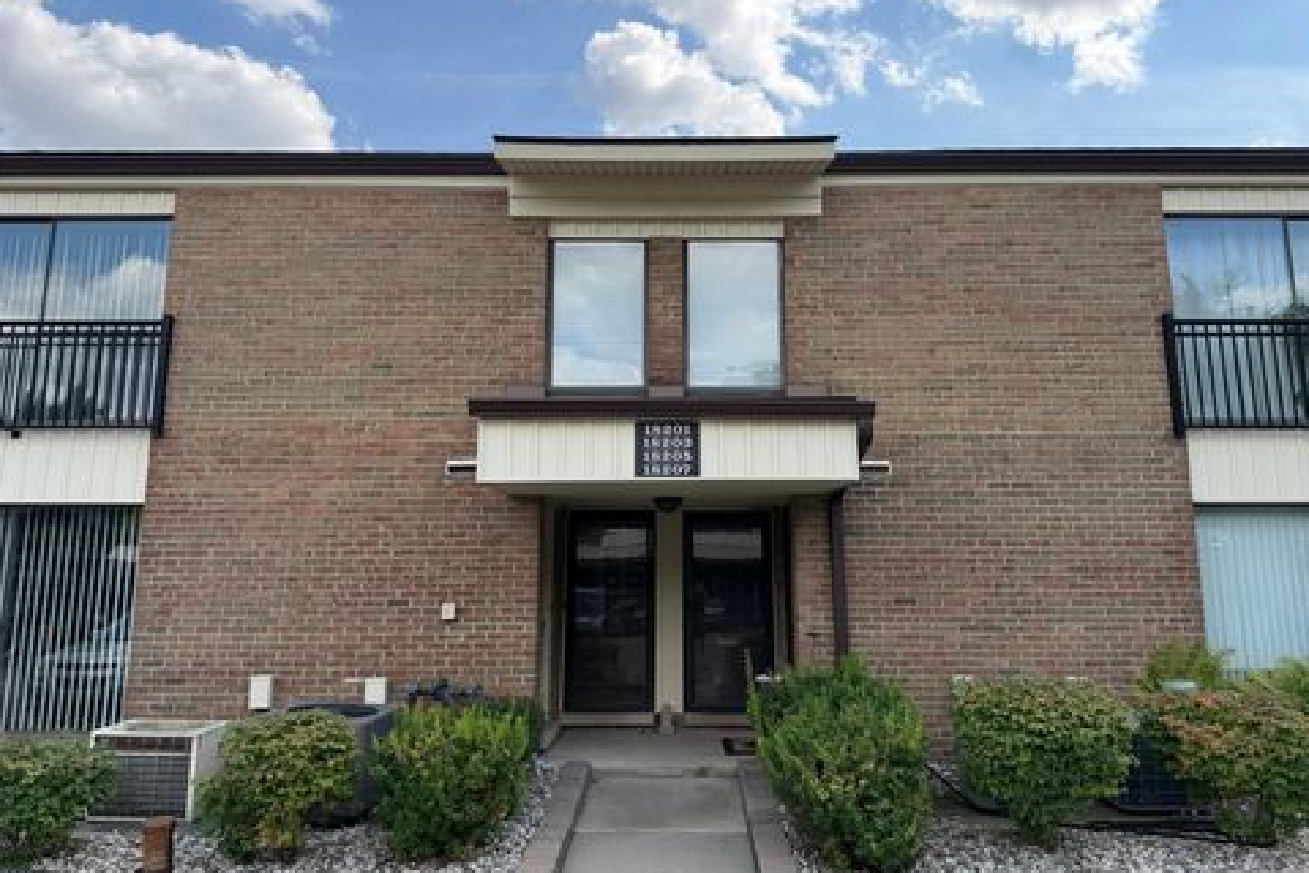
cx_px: 665
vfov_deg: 49.5
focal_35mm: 26
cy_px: 397
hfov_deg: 69.4
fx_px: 945
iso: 100
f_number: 1.78
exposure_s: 1/3425
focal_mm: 6.76
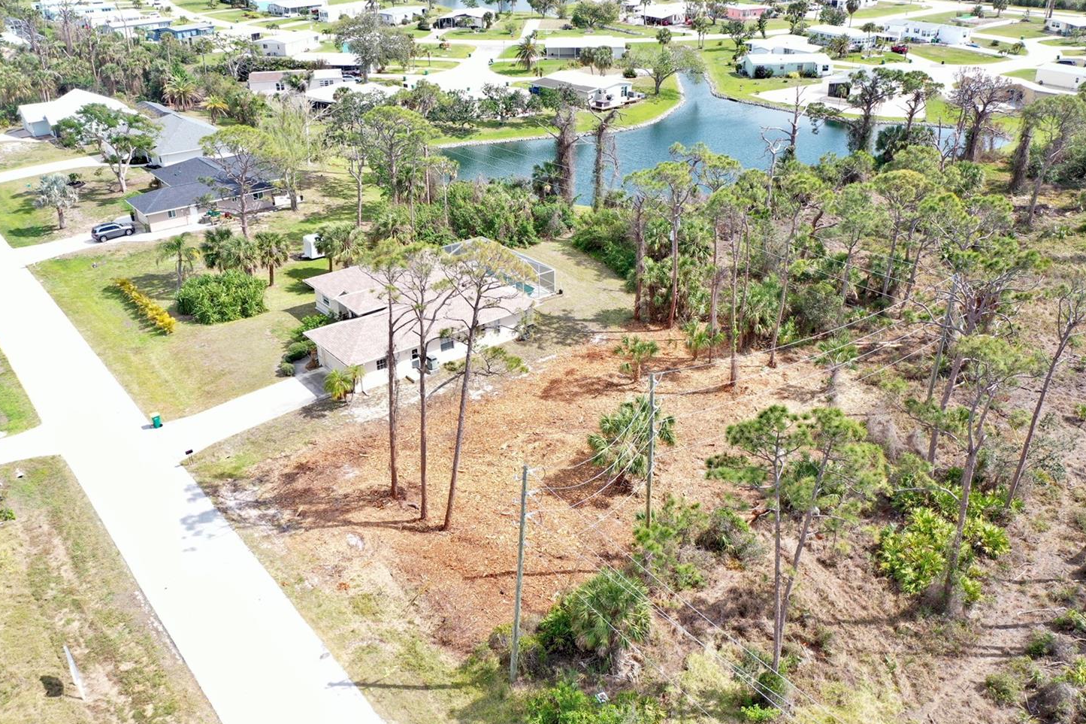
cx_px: 548
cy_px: 333
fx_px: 935
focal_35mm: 31
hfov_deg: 60.3
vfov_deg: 42.3
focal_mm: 10.26
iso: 100
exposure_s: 1/200
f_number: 5
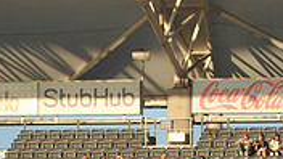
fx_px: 3489
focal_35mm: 465
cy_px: 307
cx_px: 241
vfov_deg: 2.6
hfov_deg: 4.6
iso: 400
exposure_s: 1/400
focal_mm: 135
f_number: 10
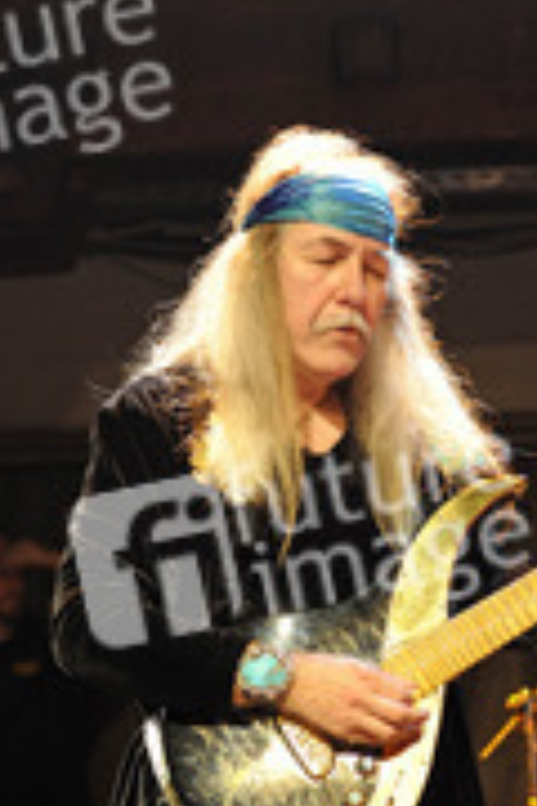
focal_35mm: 111
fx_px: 2483
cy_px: 766
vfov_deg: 18.1
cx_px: 432
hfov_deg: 12.3
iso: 1600
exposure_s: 1/250
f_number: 3.2
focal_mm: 50
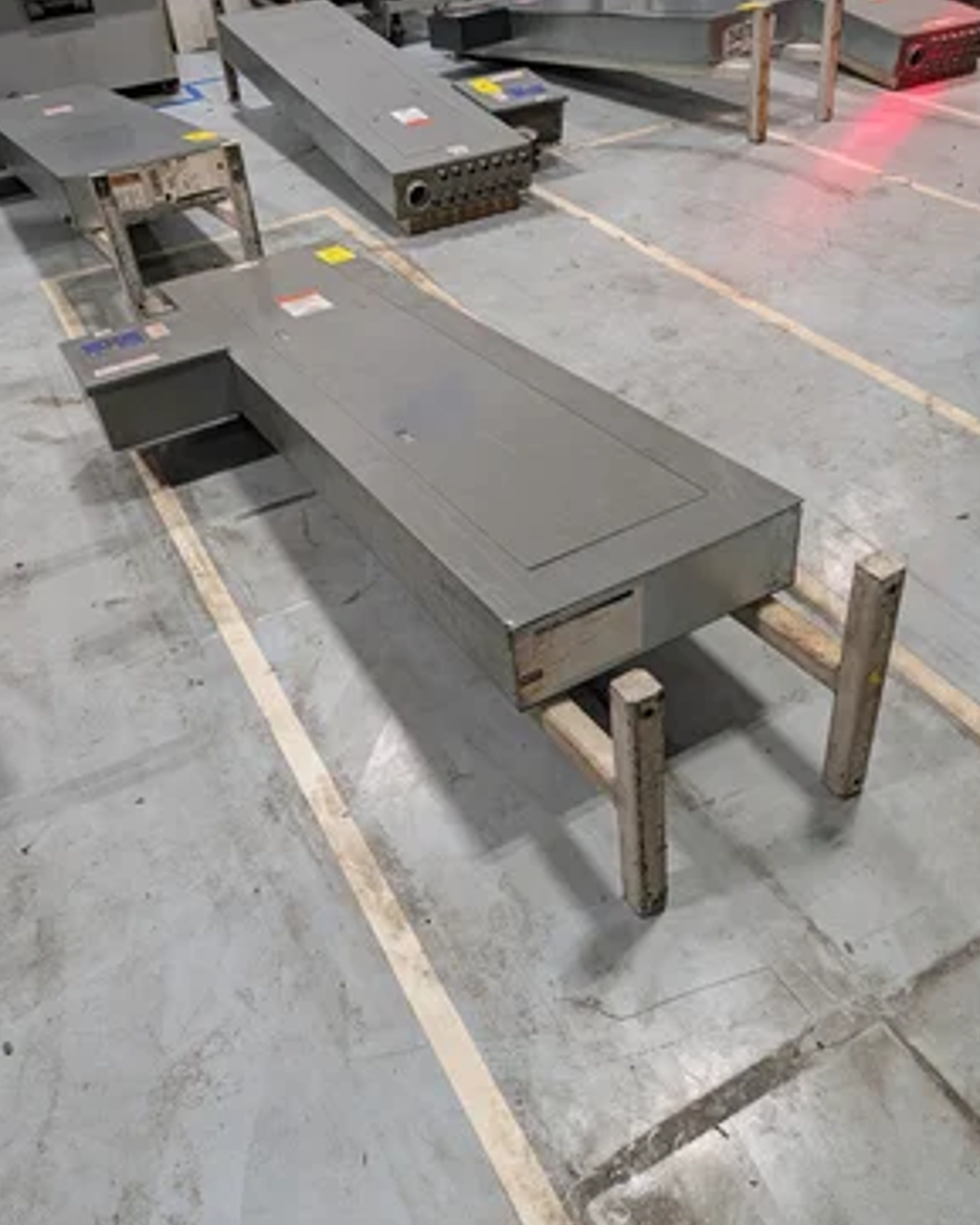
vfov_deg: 65.9
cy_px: 662
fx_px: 942
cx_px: 483
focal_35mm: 26
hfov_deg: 55.0
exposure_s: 1/198
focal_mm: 6.9
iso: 127
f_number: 1.68
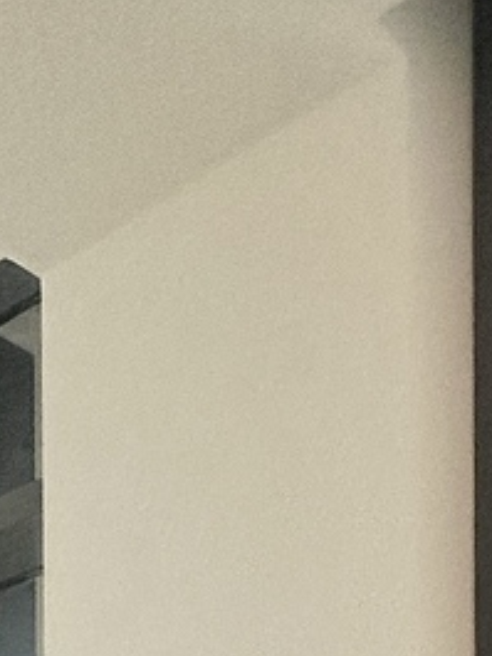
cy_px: 1067
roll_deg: +0.0
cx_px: 697
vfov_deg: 23.8
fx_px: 1079
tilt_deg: +0.1
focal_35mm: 57
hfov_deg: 22.1
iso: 125
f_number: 2.2
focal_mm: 2.22
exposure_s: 1/120
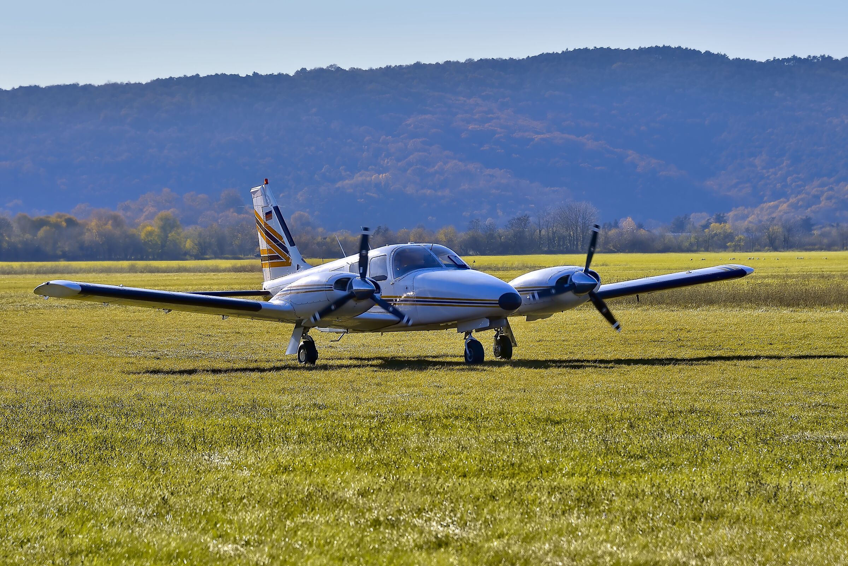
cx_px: 424
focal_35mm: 180
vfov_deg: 7.6
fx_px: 4240
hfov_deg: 11.4
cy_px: 283
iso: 100
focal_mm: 120
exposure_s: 1/1600
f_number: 5.6
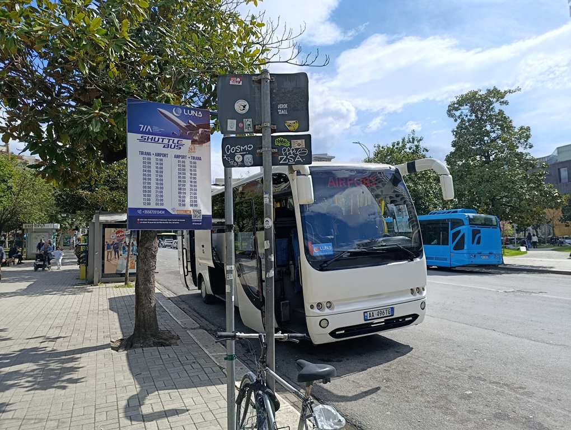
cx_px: 286
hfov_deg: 73.8
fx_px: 380
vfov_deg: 59.0
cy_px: 215
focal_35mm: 23
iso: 50
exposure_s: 1/633
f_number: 1.65
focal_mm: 6.11
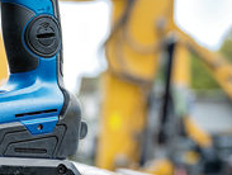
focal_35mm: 130
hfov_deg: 14.8
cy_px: 6
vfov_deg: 11.3
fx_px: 873
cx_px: -25
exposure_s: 1/200
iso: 125
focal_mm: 31
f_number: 3.5
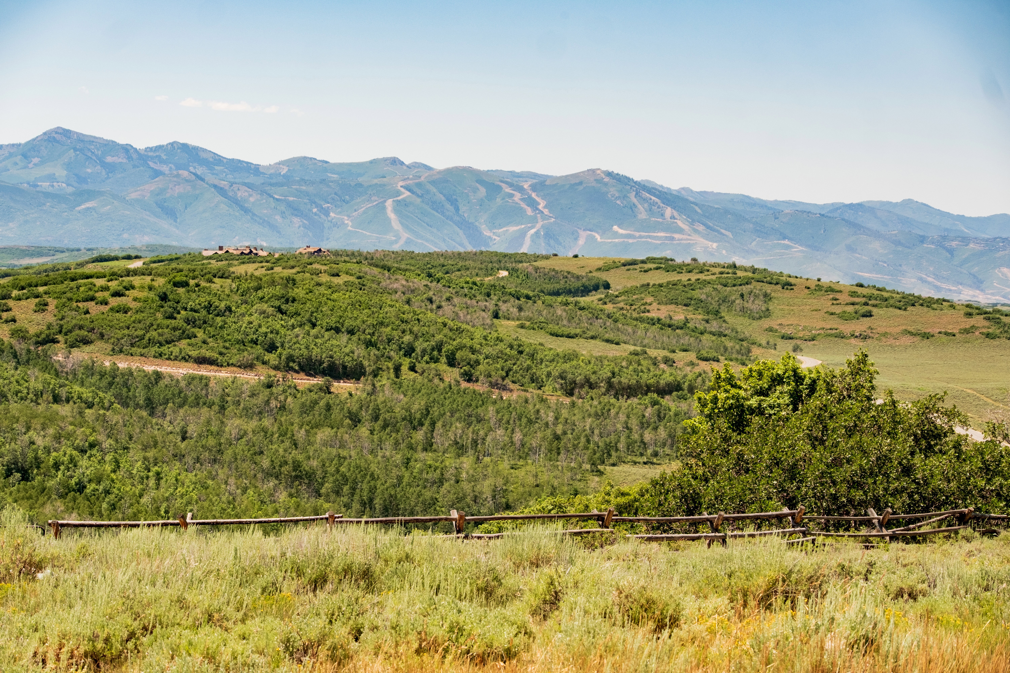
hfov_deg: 24.2
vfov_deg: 16.3
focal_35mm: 84
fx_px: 2356
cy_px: 336
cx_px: 505
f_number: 5.6
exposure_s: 1/1250
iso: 200
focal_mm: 55.8
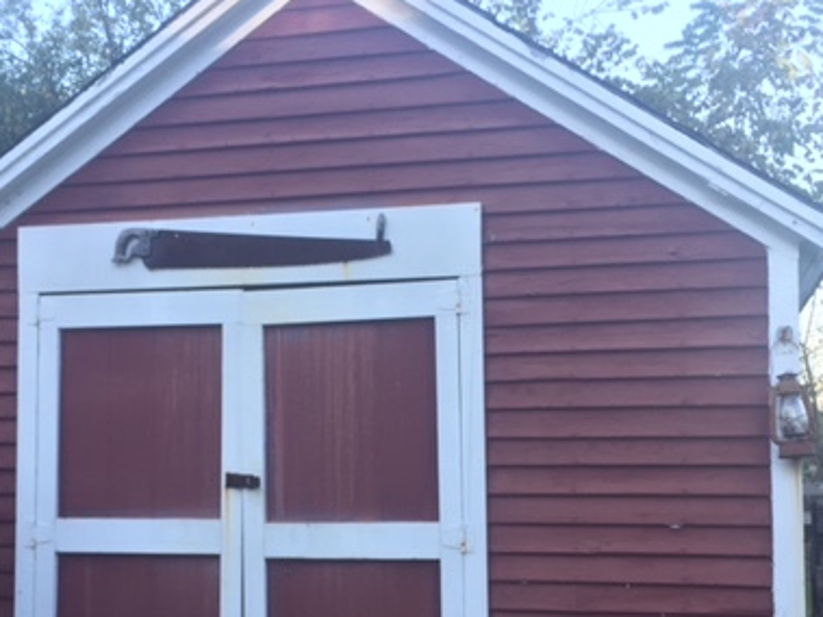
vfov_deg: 29.4
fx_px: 1165
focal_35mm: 49
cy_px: 419
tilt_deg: +1.9
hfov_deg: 38.9
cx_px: 402
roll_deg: +0.0
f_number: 2.2
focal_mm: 4.15
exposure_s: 1/120
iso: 40
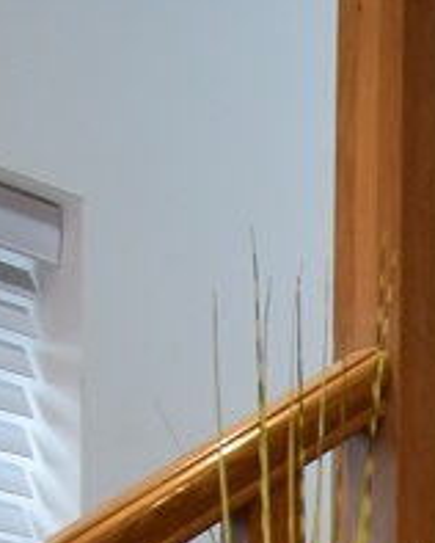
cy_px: 1036
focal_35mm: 107
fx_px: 1719
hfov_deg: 11.1
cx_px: 1173
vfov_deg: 15.1
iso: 200
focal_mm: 10
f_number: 5
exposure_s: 1/25
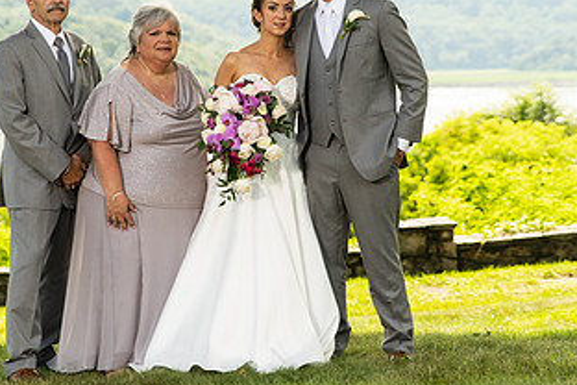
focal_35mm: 130
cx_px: 259
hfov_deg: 15.8
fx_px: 2083
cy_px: 86
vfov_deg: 10.5
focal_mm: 70
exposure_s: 1/4000
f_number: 2.8
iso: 1000
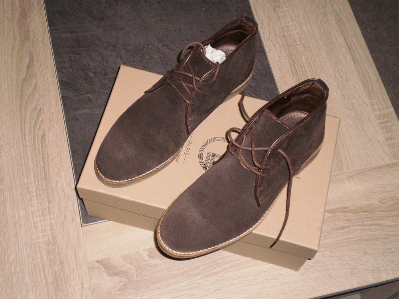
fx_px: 611
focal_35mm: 53
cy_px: 150
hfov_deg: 36.2
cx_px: 200
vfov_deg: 27.5
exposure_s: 1/250
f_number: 3.9
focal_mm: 9.3
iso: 400
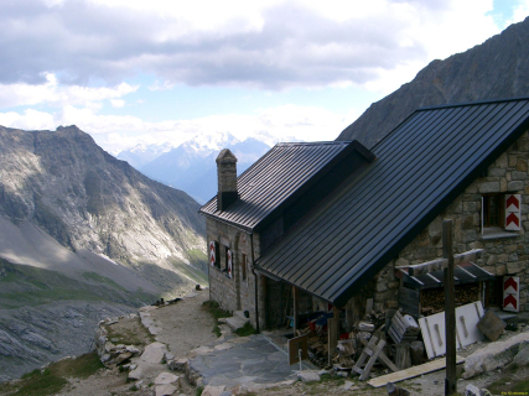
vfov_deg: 36.8
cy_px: 198
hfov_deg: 47.9
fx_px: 596
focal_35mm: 39
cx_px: 264
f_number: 4.8
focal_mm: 8
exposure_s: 1/500
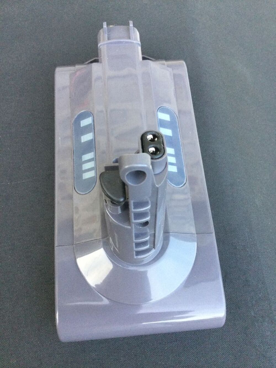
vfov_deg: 58.3
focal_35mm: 31
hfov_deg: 45.4
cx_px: 138
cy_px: 184
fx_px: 330
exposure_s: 1/33
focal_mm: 3.3
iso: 64
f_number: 2.4
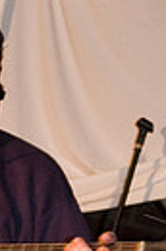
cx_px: -53
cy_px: 317
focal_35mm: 229
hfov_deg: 5.9
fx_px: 1592
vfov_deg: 8.9
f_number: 2.8
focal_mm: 44
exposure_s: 1/15
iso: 800
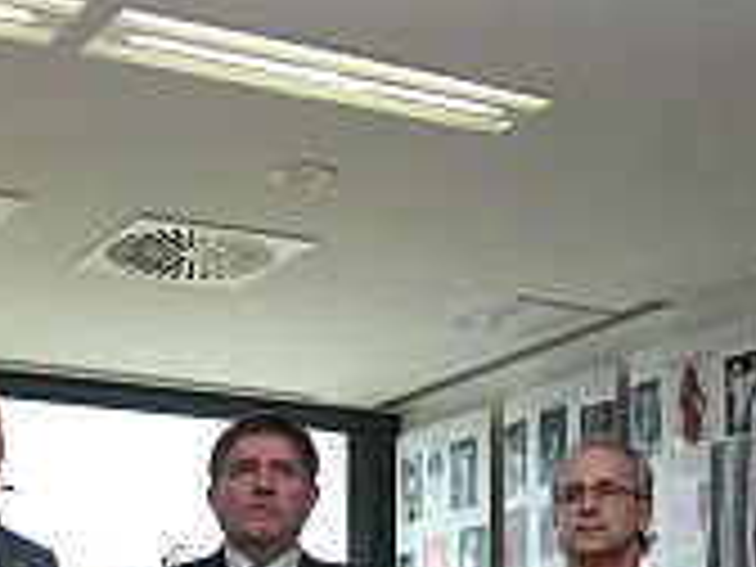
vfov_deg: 15.1
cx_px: 486
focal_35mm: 94
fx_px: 2053
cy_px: 716
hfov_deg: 20.8
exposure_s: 1/160
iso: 100
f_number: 4
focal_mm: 7.4
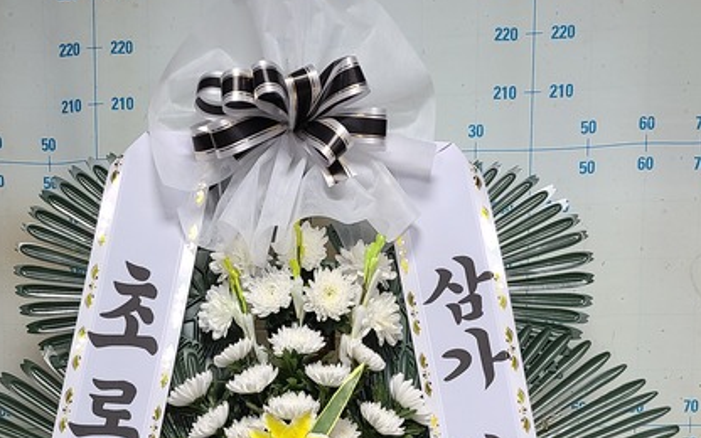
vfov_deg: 21.6
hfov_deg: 38.0
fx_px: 1013
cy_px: 596
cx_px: 280
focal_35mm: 53
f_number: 1.8
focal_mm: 5.4
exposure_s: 1/60
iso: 125
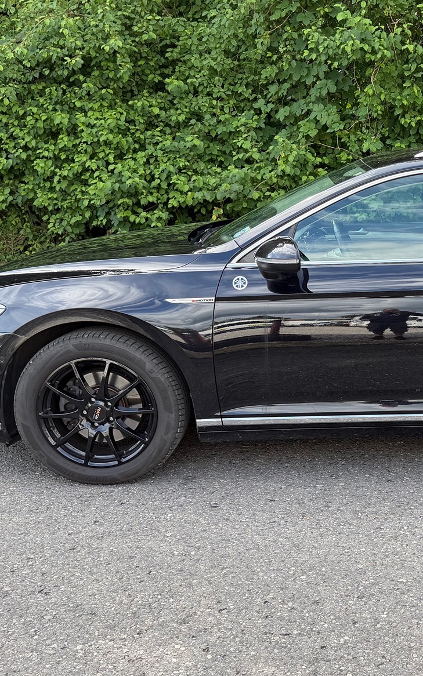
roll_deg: -1.3
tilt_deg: -12.4
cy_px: 339
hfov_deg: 27.1
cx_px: 451
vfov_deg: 45.3
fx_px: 811
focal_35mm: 44
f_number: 1.78
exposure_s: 1/593
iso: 80
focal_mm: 6.76
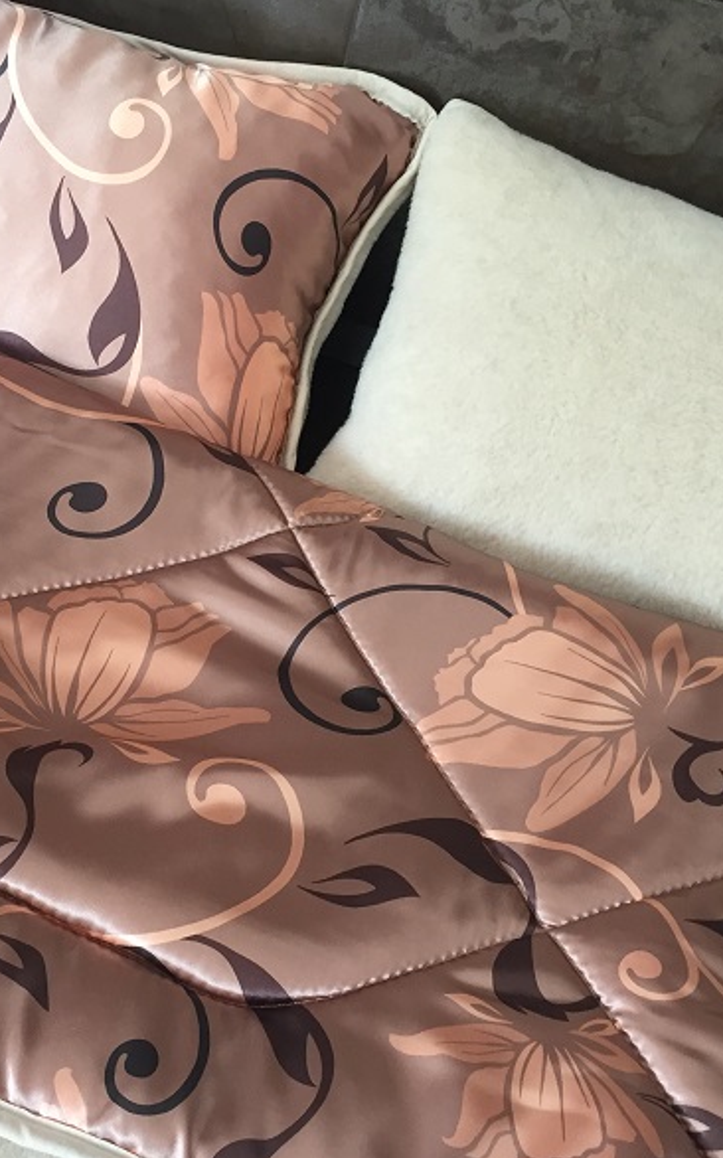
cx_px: 231
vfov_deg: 47.2
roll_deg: -12.6
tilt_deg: -42.2
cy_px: 589
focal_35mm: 42
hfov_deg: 30.3
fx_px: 1325
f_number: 2.2
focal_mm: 4.15
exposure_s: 1/33
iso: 100
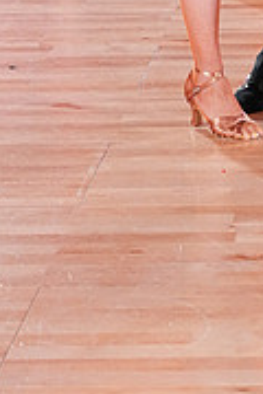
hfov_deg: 6.6
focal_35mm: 206
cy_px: -232
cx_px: 312
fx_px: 2257
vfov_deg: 9.6
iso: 5000
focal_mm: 64
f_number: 4
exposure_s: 1/400
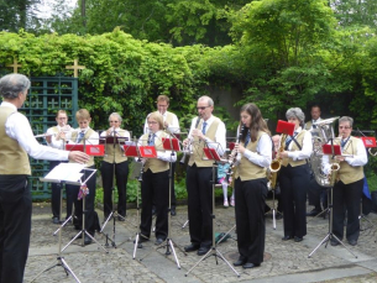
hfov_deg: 38.7
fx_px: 534
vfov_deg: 29.7
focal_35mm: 49
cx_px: 234
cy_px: 137
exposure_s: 1/100
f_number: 3.7
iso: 100
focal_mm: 6.3
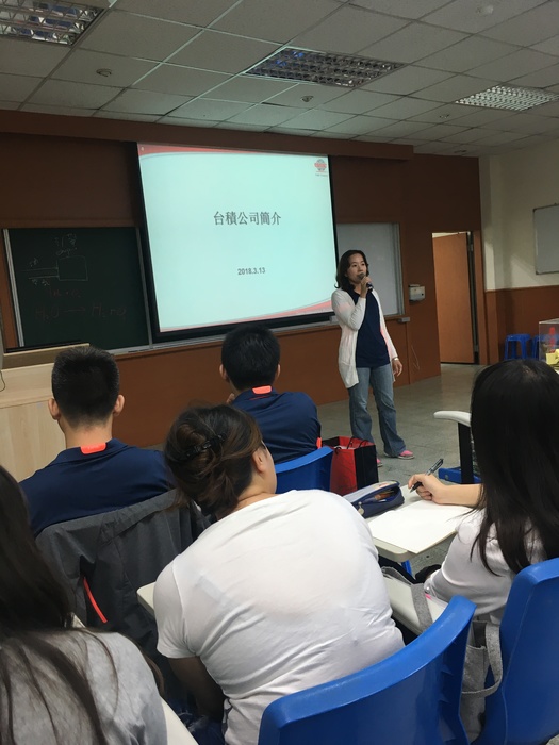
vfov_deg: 61.7
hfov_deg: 48.2
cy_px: 372
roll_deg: +4.7
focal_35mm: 29
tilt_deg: -6.8
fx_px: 624
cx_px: 280
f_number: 2.2
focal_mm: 4.15
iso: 50
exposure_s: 1/30
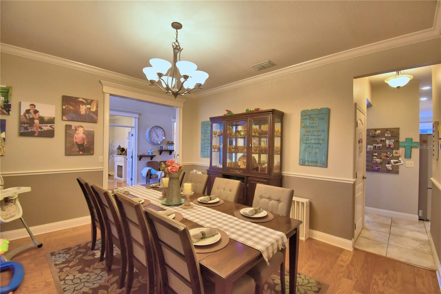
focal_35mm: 15
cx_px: 220
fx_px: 184
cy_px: 147
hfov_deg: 100.4
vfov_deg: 77.3
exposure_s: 1/30
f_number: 4.5
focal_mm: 10
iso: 640
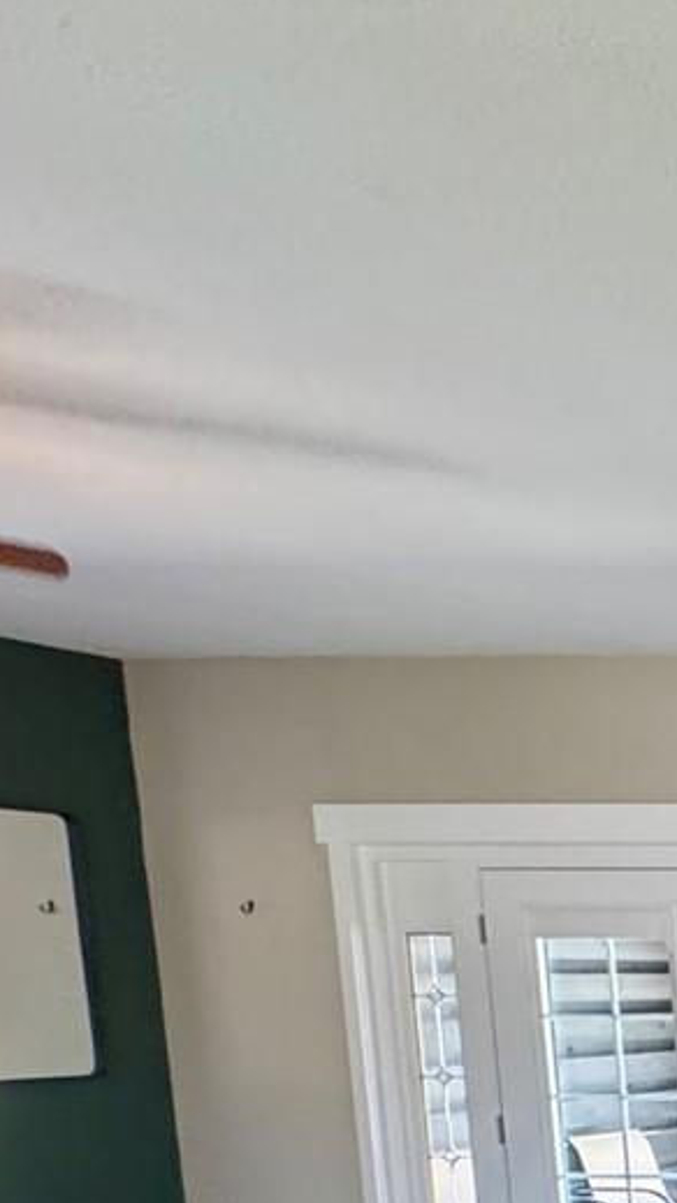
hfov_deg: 14.1
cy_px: 1158
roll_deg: +1.0
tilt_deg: -4.6
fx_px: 1500
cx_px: 1723
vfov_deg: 39.4
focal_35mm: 47
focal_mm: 2.22
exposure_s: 1/60
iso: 320
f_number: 2.2
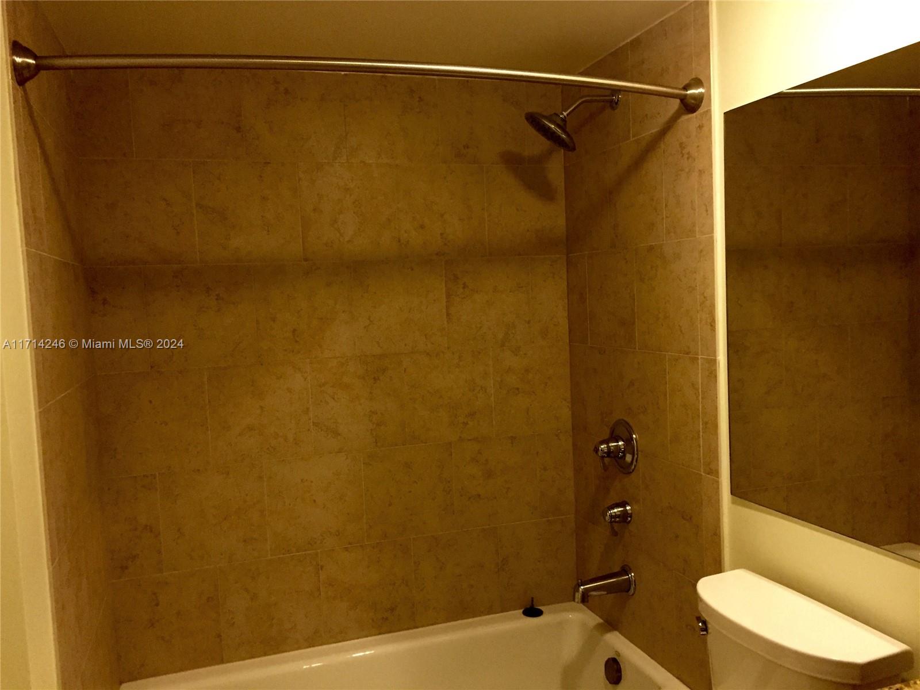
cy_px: 345
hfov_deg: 61.7
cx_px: 460
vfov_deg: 48.2
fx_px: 771
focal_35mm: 29
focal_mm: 4.15
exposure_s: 1/30
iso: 200
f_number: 2.2
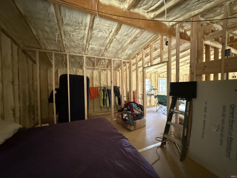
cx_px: 118
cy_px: 89
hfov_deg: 102.1
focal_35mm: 14
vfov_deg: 85.7
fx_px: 96
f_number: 2.2
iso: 1250
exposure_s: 1/60
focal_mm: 2.22
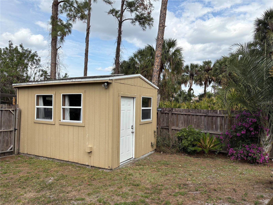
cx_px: 136
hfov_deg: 67.3
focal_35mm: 26
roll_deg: -0.1
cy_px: 102
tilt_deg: +0.5
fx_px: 205
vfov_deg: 53.1
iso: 50
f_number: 1.6
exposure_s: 1/3623
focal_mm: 5.96
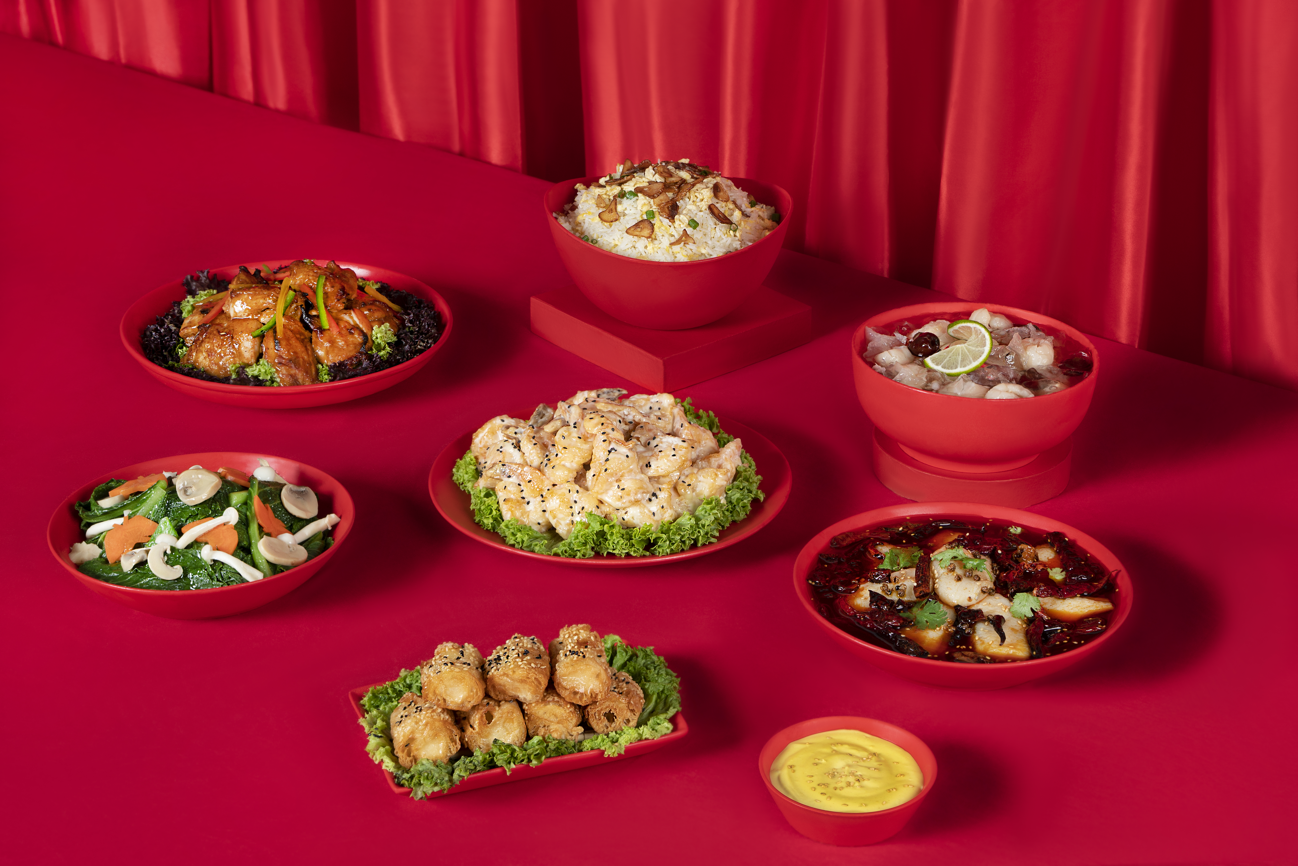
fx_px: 1875
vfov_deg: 26.0
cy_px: 433
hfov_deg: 38.2
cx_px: 649
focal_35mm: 52
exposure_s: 1/250
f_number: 7.1
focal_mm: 52
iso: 200
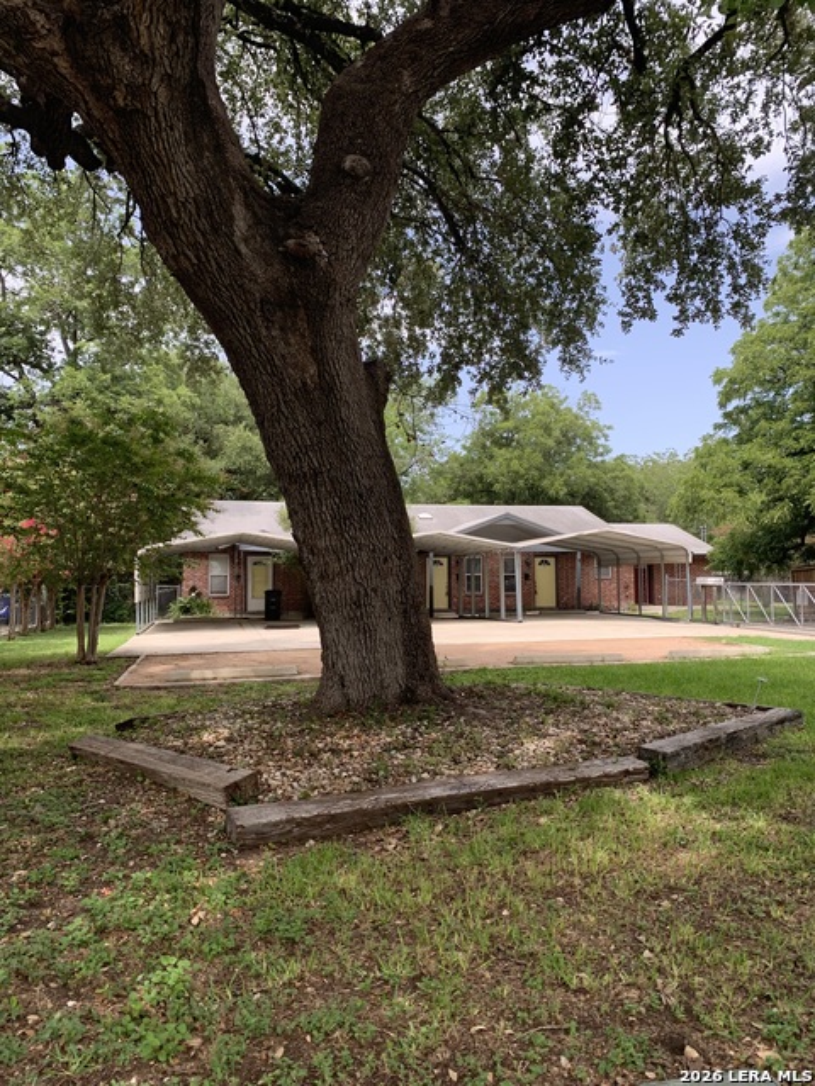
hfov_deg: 53.1
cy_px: 543
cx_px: 408
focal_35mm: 26
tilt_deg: +5.1
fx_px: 816
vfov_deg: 67.3
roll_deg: +0.8
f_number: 1.8
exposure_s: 1/512
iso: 25
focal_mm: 4.25
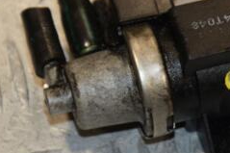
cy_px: 60
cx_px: 200
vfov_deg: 3.5
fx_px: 2523
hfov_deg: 5.2
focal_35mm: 395
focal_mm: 105
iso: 800
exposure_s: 1/200
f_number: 7.1
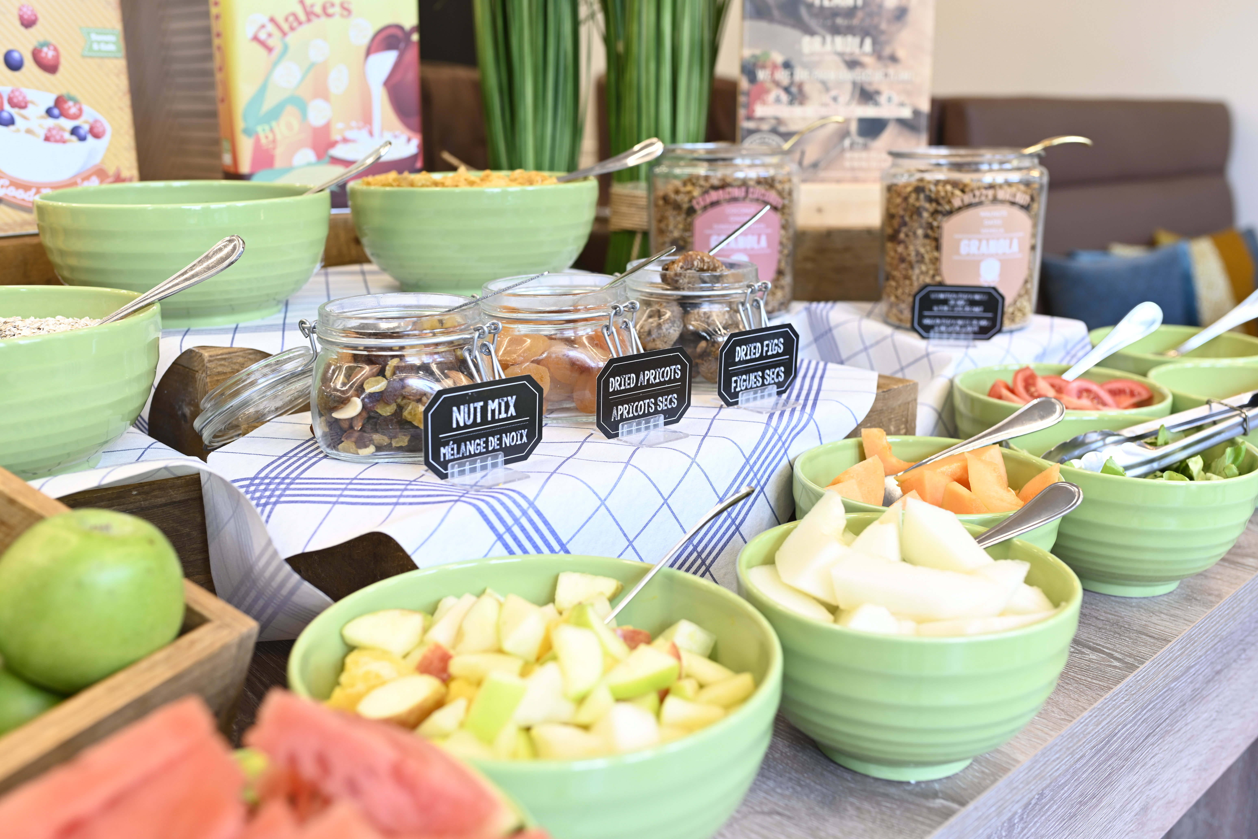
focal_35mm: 35
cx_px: 629
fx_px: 1223
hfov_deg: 54.4
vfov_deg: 37.9
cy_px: 420
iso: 200
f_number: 4.5
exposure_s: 1/10
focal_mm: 35
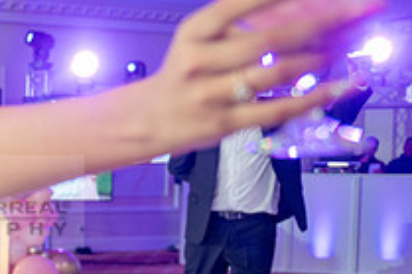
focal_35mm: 73
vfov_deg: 18.4
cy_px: 232
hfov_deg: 24.0
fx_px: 835
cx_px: -137
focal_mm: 24
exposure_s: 1/100
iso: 400
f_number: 2.8
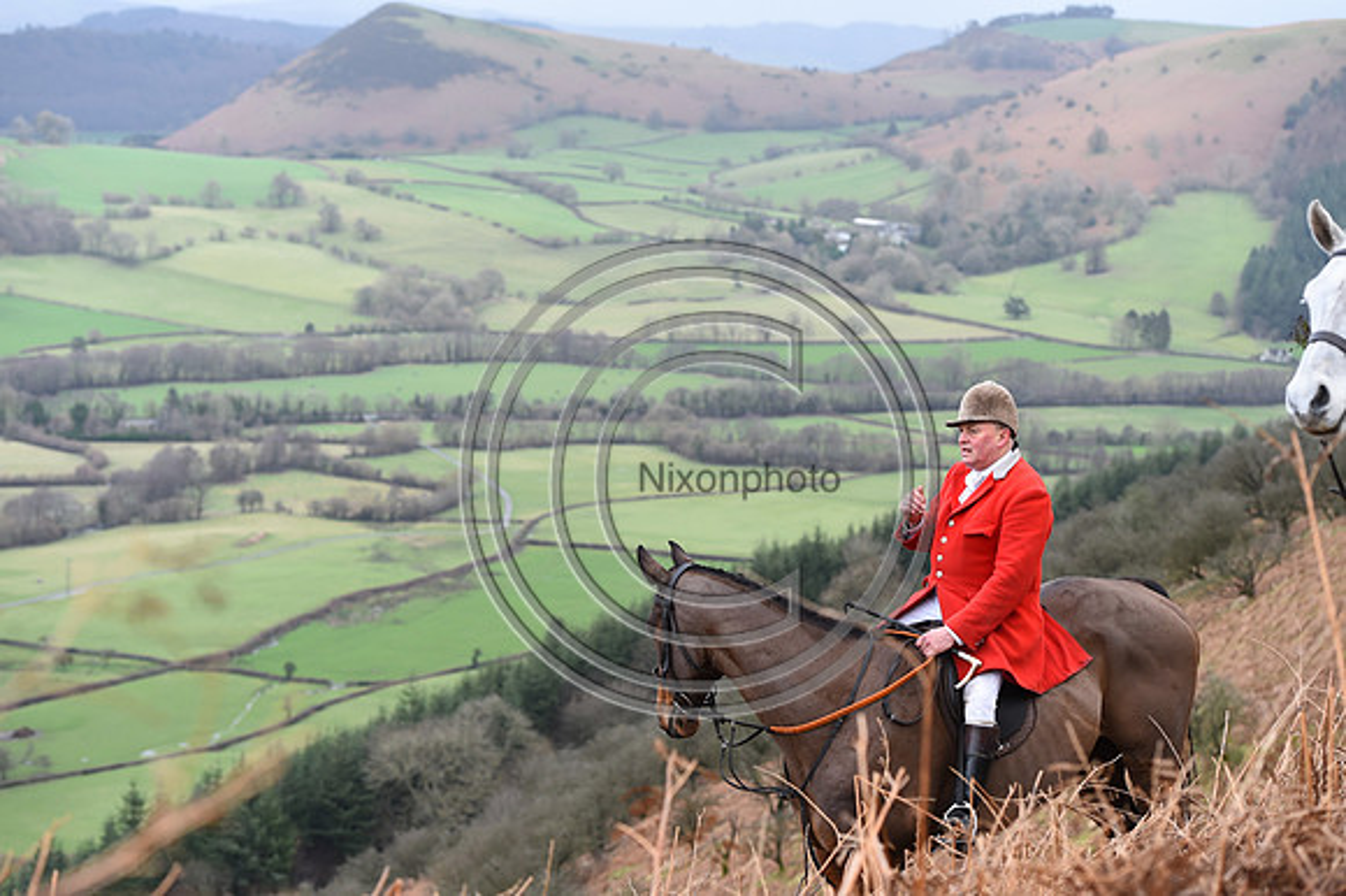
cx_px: 673
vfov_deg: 15.9
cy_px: 448
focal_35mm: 86
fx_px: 3213
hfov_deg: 23.7
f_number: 4.5
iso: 500
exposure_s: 1/800
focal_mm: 86
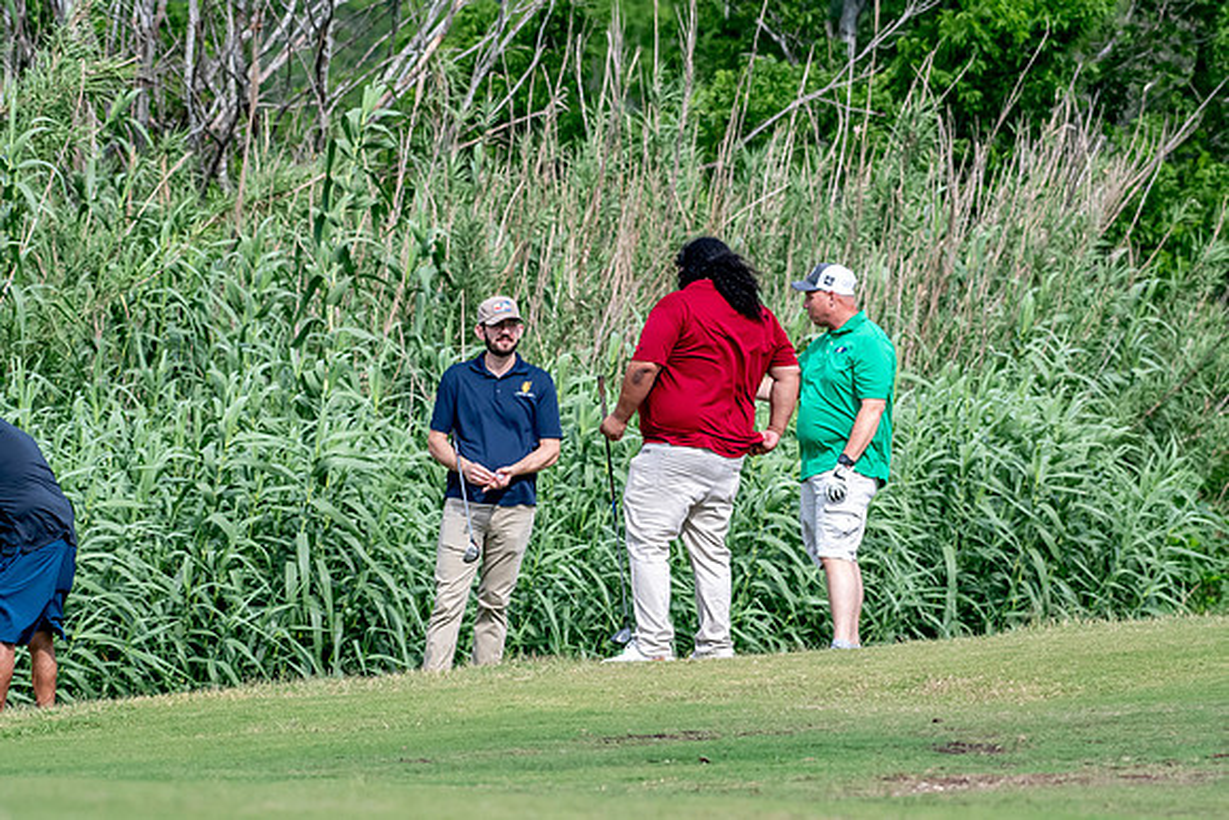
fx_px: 10756
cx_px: 614
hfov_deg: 6.5
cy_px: 410
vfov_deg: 4.4
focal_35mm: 315
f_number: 5.6
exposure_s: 1/2000
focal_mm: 210
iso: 1100
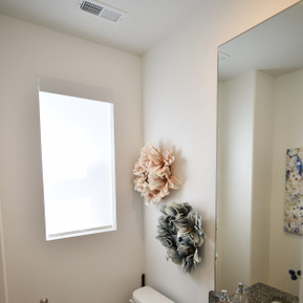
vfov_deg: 63.6
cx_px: 145
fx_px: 238
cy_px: 199
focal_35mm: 24
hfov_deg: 65.0
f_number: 3.2
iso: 160
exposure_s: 1/100
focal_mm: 17
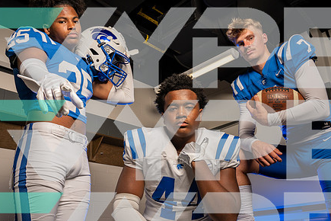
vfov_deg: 40.8
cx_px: 180
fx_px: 294
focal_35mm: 32
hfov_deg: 58.6
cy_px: 141
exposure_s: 1/250
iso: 64
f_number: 8
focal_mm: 24
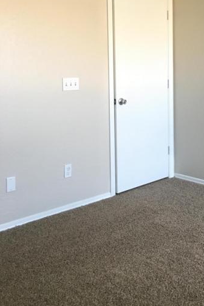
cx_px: 174
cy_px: 99
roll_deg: +0.1
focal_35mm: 46
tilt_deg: -5.6
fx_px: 391
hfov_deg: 28.4
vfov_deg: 42.1
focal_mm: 4.15
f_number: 2.2
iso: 125
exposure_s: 1/30
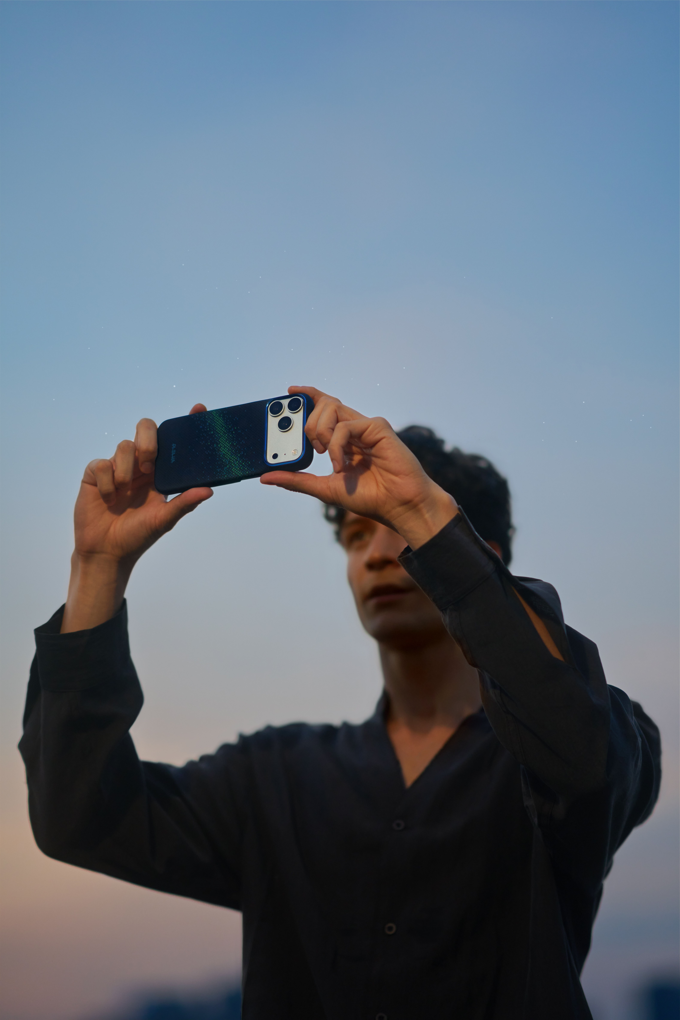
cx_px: 340
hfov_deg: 16.1
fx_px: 2408
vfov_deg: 23.9
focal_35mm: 85
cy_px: 510
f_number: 1.4
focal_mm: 85
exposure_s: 1/1600
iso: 800
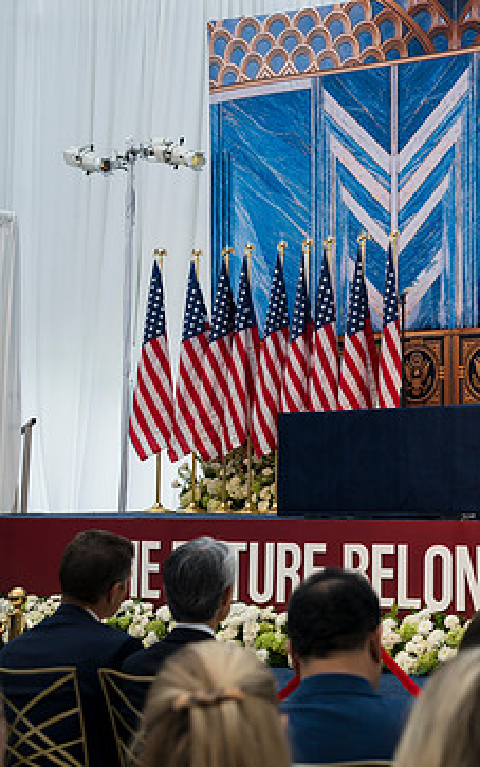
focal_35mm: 75
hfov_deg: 16.7
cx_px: 562
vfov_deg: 27.5
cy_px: 407
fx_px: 1569
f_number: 4
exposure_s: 1/160
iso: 250
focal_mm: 46
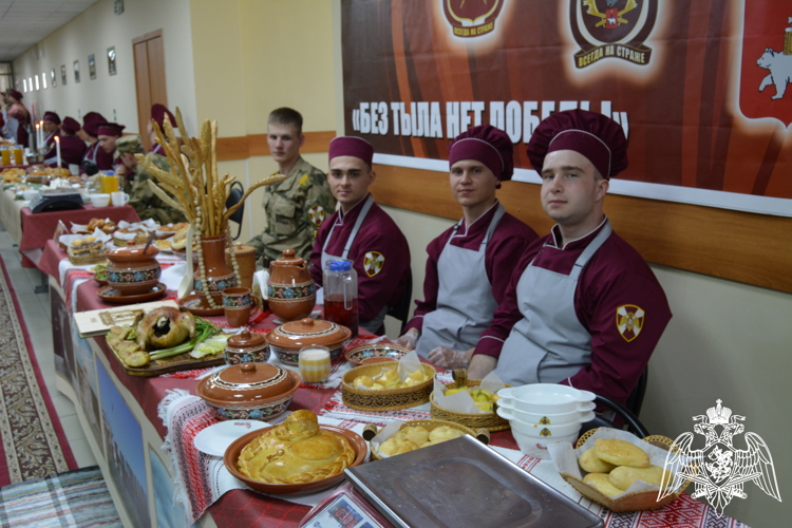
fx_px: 792
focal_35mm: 36
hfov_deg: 53.1
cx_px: 396
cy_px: 264
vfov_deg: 36.9
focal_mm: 24
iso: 800
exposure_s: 1/30
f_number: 7.1
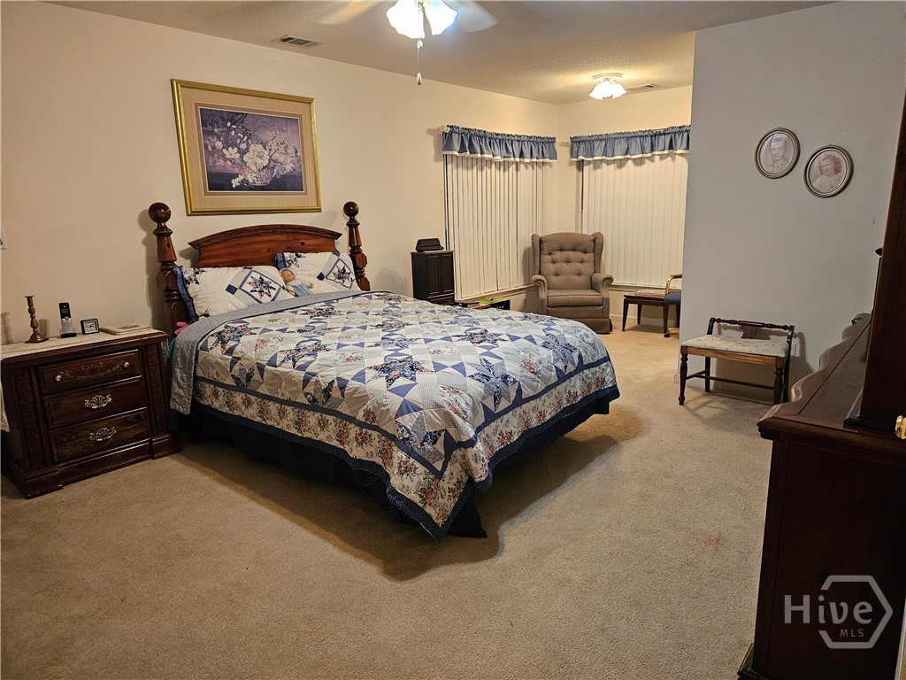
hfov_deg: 73.9
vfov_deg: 58.9
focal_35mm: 23
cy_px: 340
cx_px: 453
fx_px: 602
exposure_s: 1/120
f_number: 1.7
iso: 800
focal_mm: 6.3
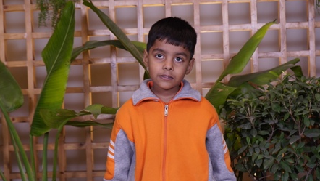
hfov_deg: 31.0
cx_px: 161
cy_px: 96
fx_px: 577
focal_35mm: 68
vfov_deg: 17.8
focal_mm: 43
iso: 400
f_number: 4.5
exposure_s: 1/125
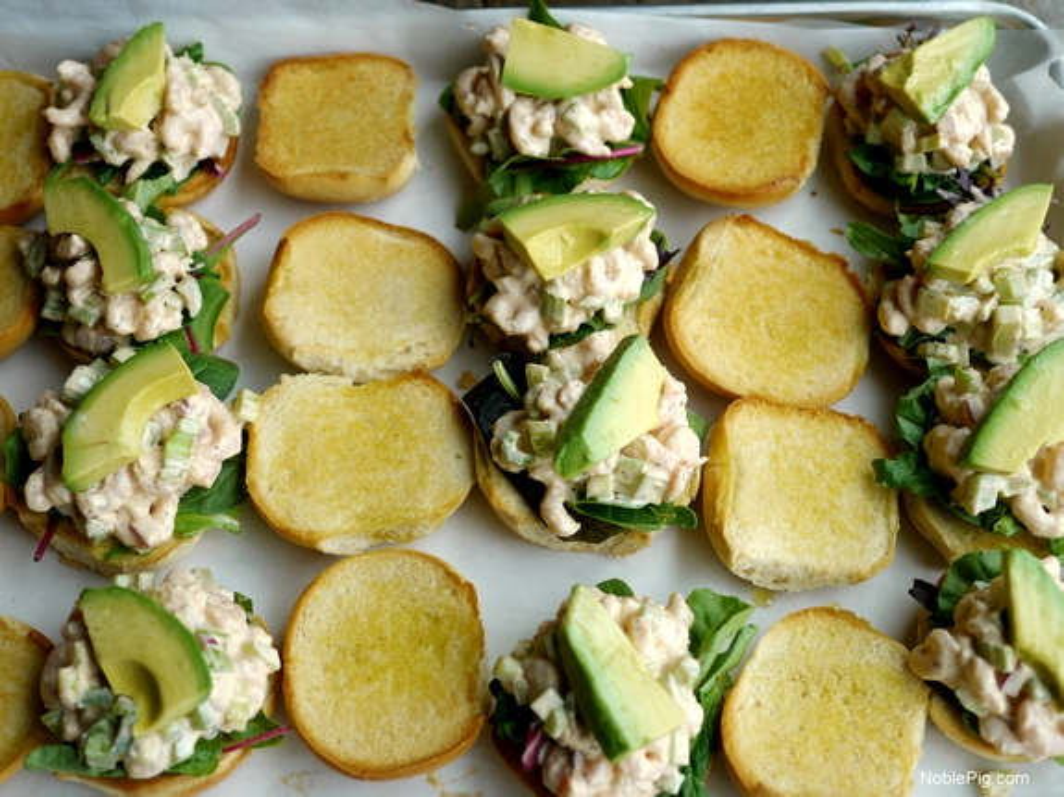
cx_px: 532
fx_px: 1537
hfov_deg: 38.2
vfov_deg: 29.1
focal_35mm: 50
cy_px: 398
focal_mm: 25
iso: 100
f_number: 2.5
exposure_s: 1/400
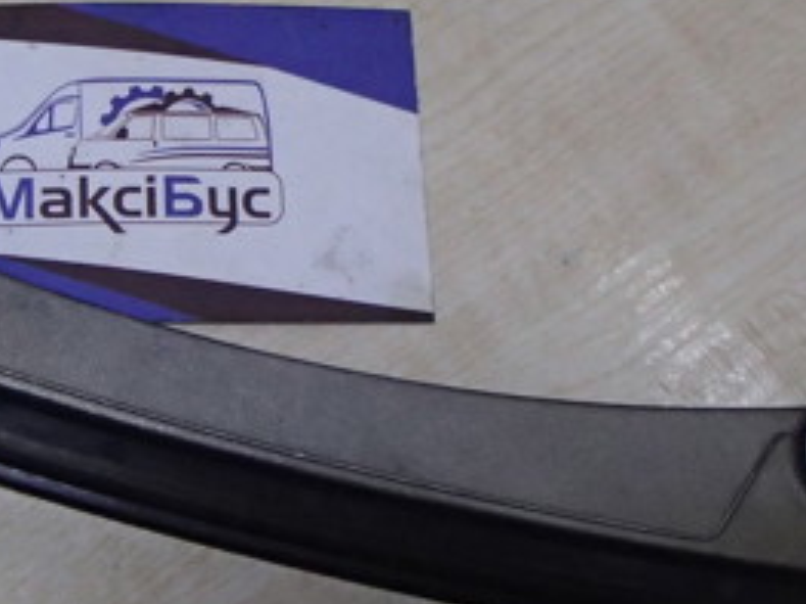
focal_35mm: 90
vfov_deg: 16.4
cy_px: 247
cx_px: 156
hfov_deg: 21.5
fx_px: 2095
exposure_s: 1/80
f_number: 4.7
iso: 800
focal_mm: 6.64
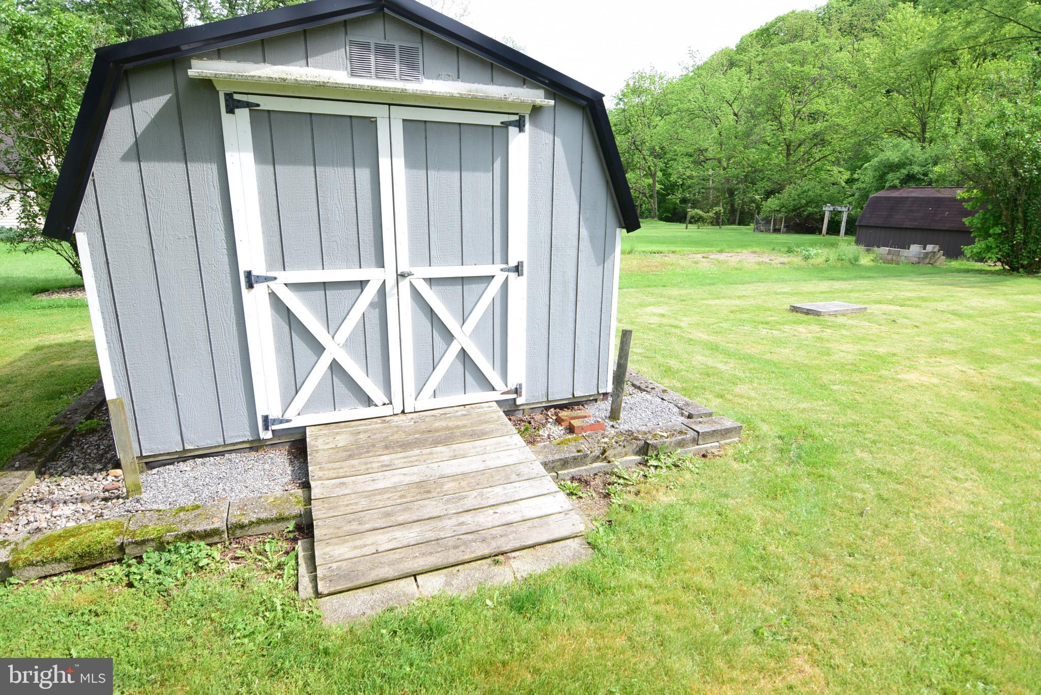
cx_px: 520
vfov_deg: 67.5
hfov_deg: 90.0
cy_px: 348
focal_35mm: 18
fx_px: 521
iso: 250
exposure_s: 1/250
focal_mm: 12
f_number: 8
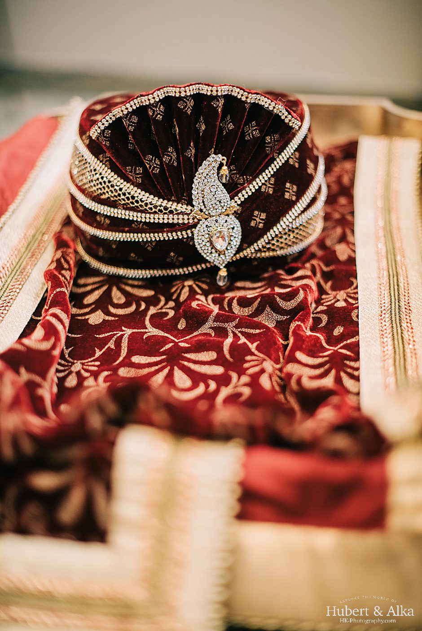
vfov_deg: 39.6
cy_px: 316
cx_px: 211
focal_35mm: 50
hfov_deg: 27.0
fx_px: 878
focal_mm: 50
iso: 320
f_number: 1.4
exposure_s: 1/250
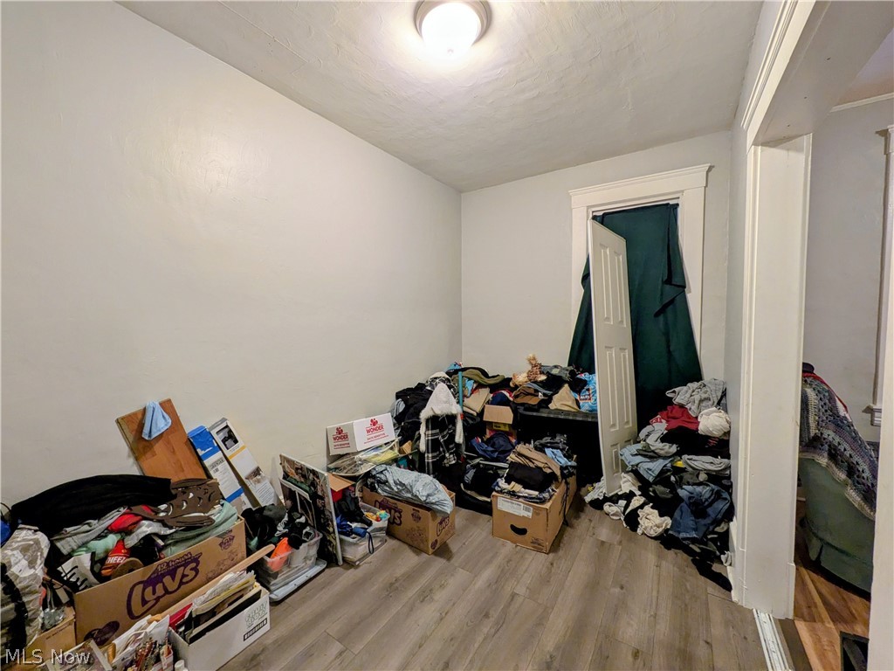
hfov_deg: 102.1
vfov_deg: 85.7
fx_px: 362
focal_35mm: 14
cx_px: 447
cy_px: 336
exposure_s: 1/24
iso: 154
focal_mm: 1.85
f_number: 2.2
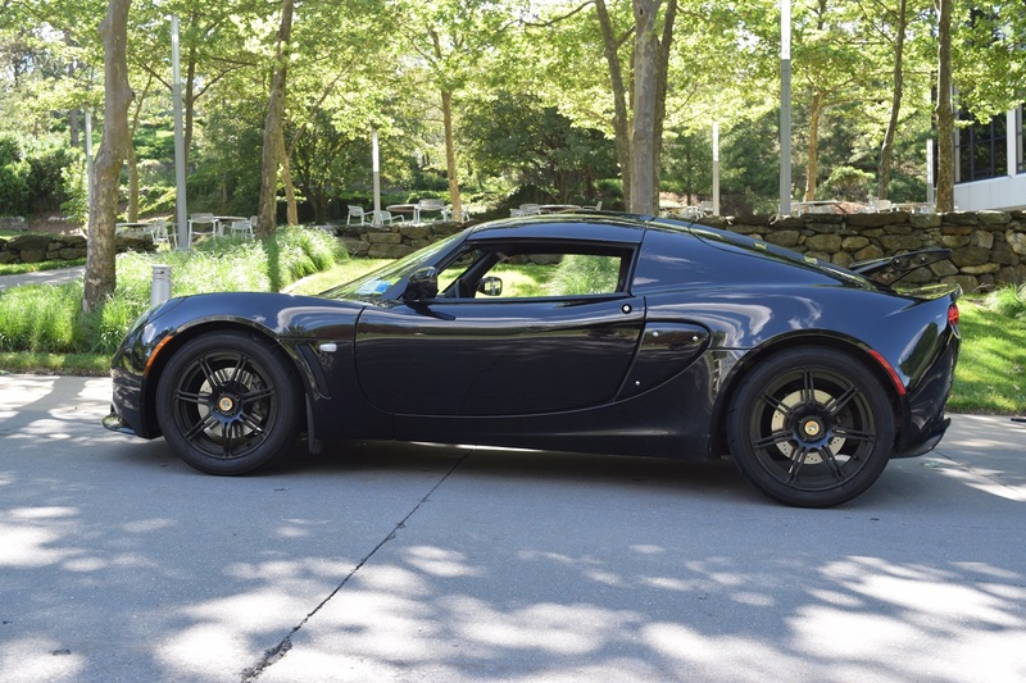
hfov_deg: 46.4
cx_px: 513
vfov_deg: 31.9
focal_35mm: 42
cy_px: 342
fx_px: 1197
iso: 400
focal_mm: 28
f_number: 7.1
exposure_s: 1/200
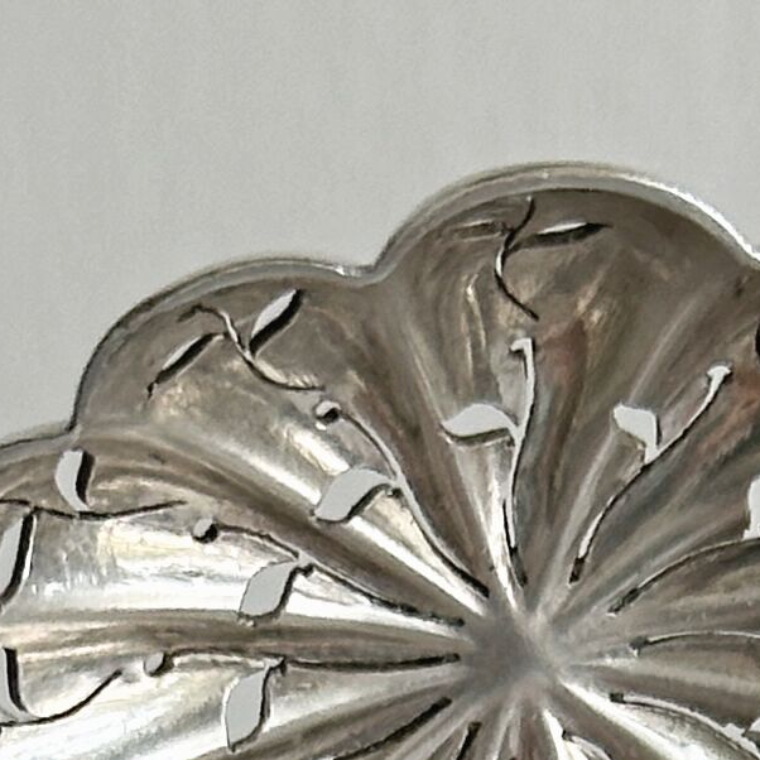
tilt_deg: -10.9
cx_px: 501
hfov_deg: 6.2
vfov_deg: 5.8
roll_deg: -0.8
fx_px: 7054
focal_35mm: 284
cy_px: 2151
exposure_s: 1/430
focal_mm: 6.86
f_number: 1.78
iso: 64
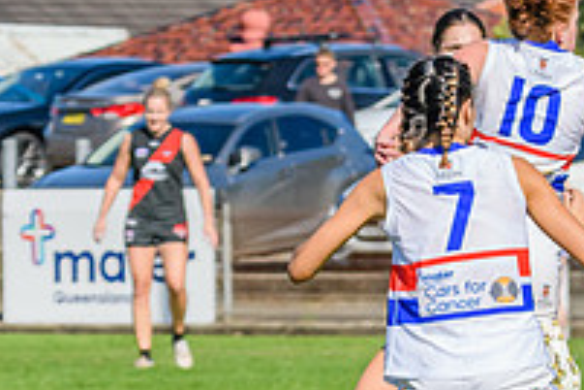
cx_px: 585
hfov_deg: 2.9
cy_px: 270
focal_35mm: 711
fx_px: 11533
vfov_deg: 1.9
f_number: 9
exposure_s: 1/1600
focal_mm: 170
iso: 640
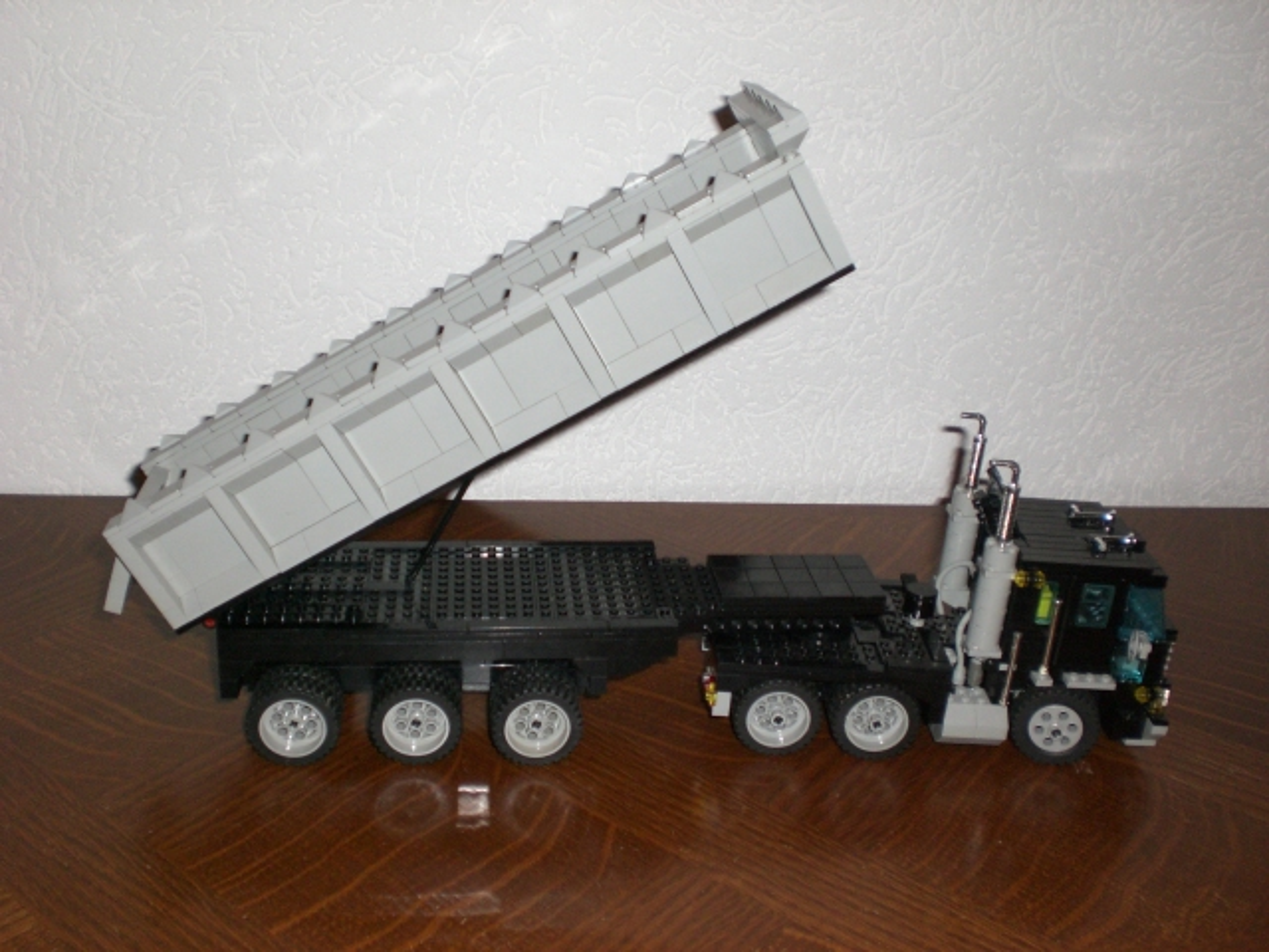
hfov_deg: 49.0
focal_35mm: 38
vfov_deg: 37.7
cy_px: 476
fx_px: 1393
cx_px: 634
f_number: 3.1
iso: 200
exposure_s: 1/60
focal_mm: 6.3
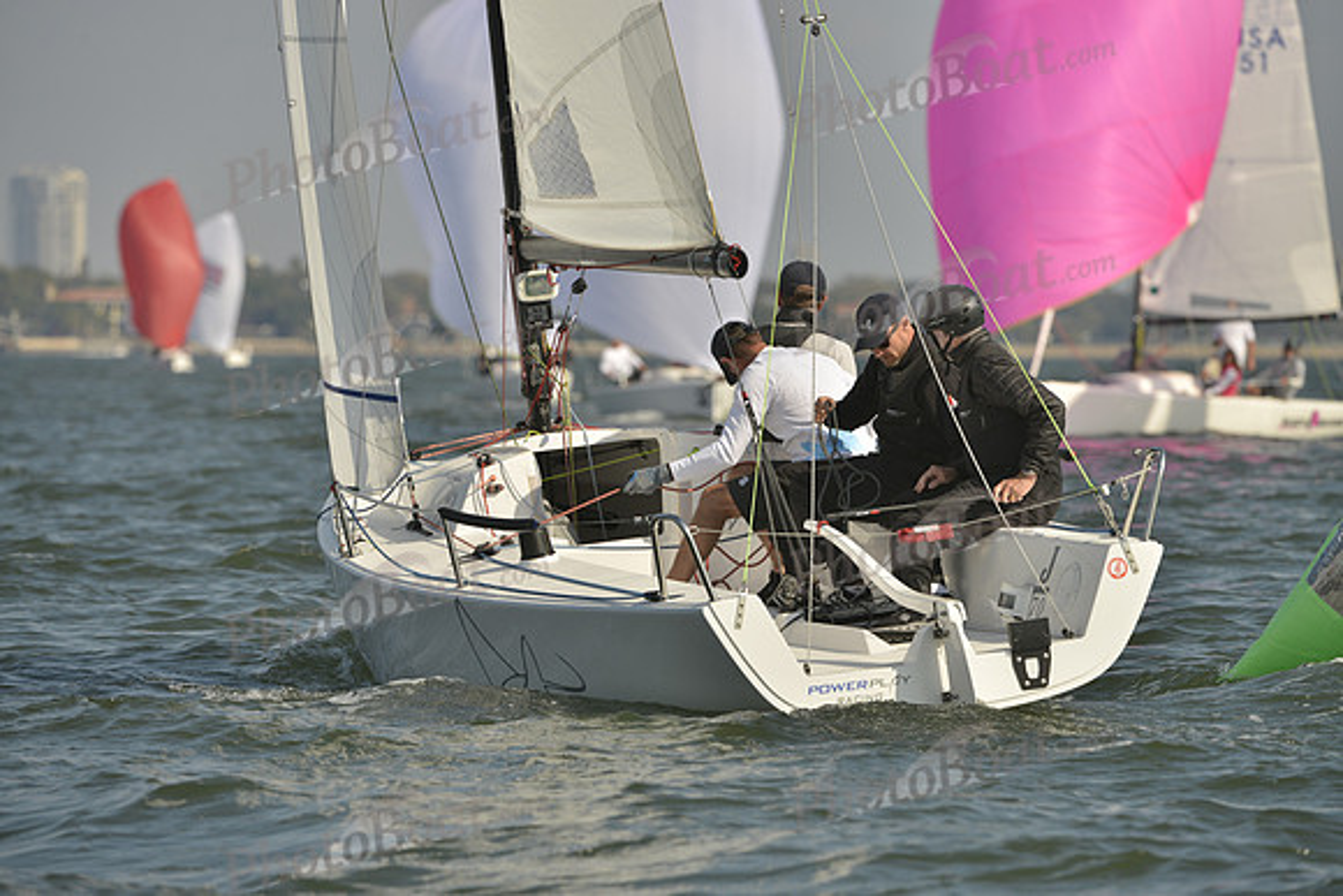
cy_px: 448
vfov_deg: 4.2
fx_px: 12313
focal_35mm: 330
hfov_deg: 6.2
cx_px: 672
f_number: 7.1
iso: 280
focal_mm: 330
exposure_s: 1/1600
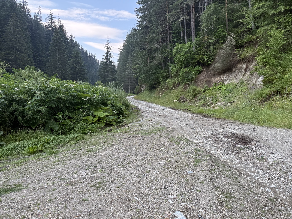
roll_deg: -2.9
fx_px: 245
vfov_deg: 47.9
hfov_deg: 61.4
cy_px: 132
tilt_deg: +1.3
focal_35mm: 29
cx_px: 167
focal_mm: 6.76
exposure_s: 1/385
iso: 80
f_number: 1.78
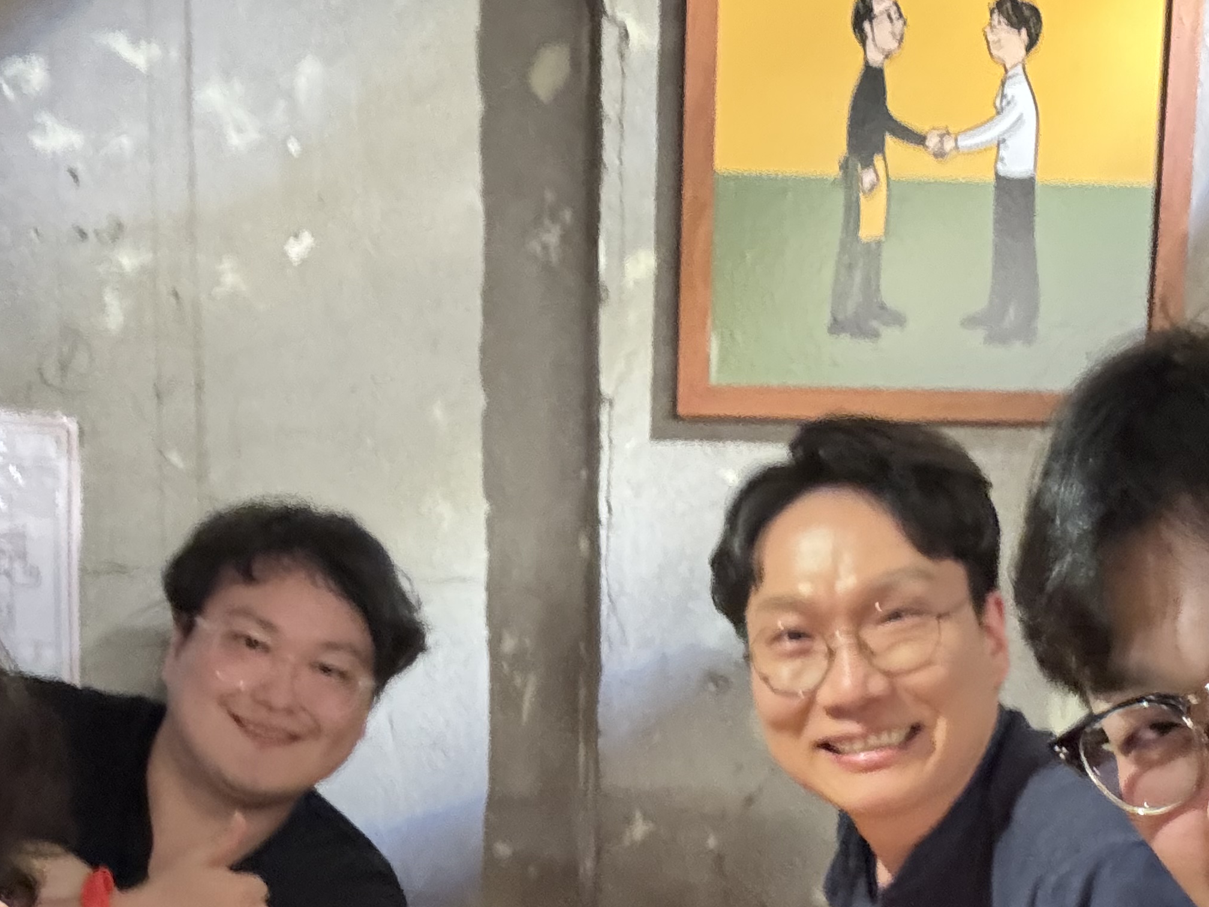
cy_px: 782
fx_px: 1607
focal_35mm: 46
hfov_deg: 41.2
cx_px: 675
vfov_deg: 30.4
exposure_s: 1/15
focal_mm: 2.69
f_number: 1.9
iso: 1000
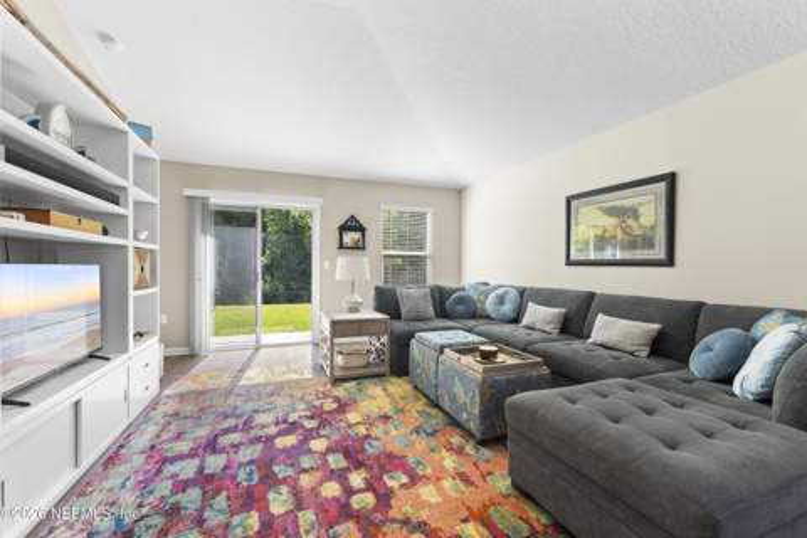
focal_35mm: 14
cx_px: 404
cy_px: 269
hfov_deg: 104.3
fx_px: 314
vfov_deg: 81.2
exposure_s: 1/80
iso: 1250
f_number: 5.6
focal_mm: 14
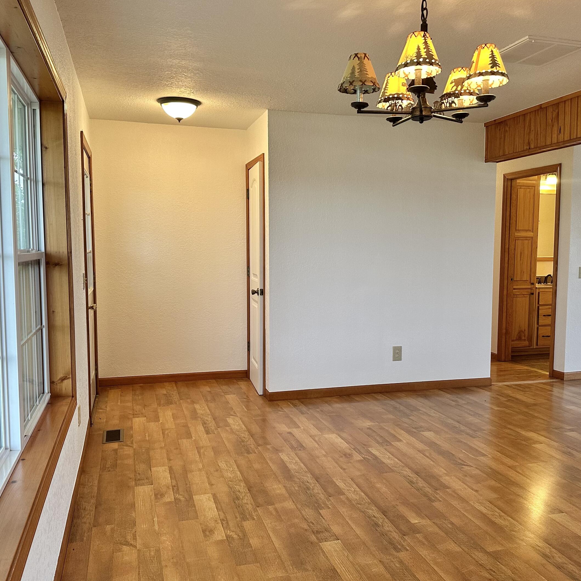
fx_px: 570
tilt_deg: -4.8
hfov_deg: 54.0
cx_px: 293
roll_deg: -0.2
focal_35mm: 30
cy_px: 292
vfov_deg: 54.0
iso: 200
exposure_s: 1/120
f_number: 1.78
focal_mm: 6.86
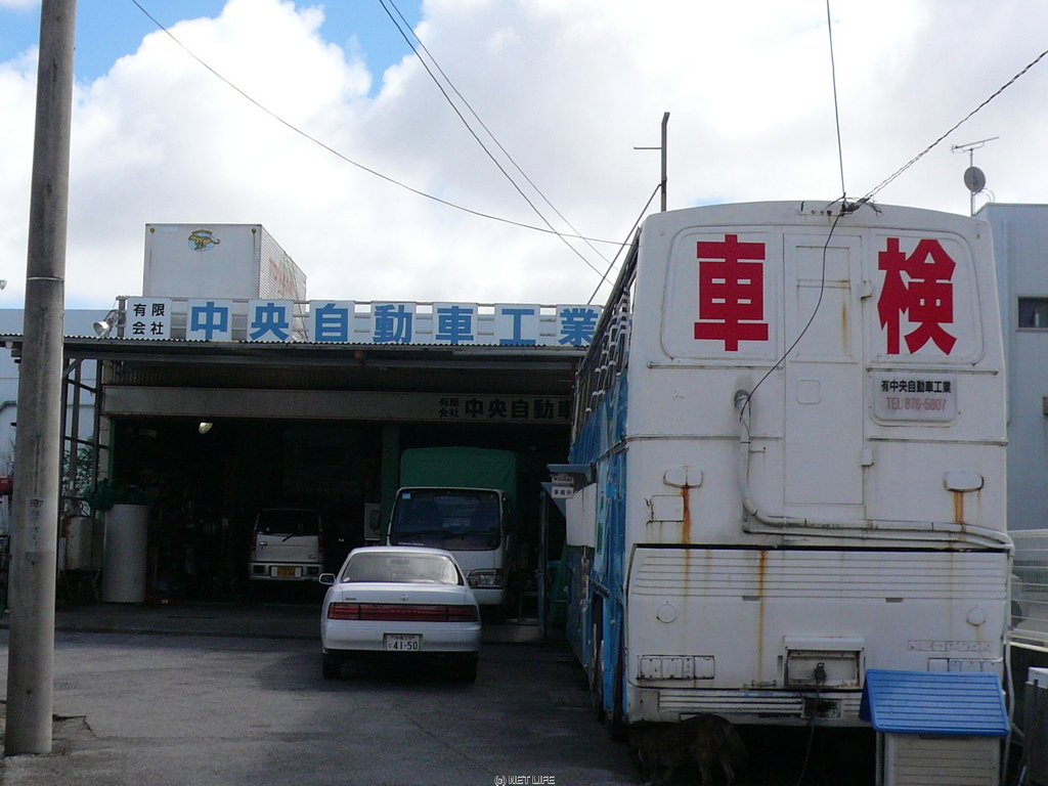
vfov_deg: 27.5
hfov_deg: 36.2
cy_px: 393
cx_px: 524
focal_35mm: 53
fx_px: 1605
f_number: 9
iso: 100
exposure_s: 1/200
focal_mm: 5.7
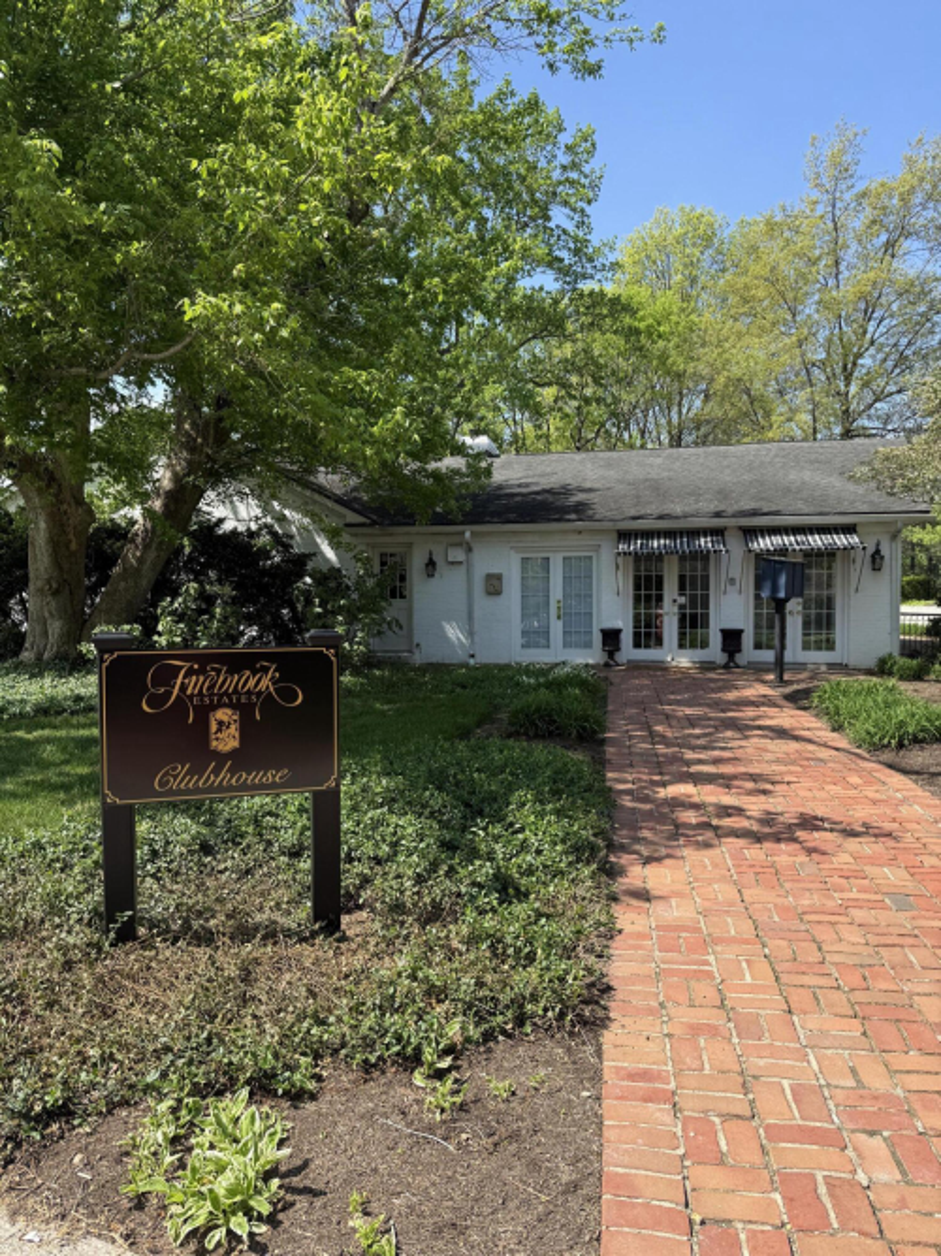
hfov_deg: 56.8
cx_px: 470
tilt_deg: -0.7
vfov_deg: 71.6
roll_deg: +0.4
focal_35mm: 24
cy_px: 628
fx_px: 870
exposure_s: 1/2232
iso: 80
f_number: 1.78
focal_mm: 6.76
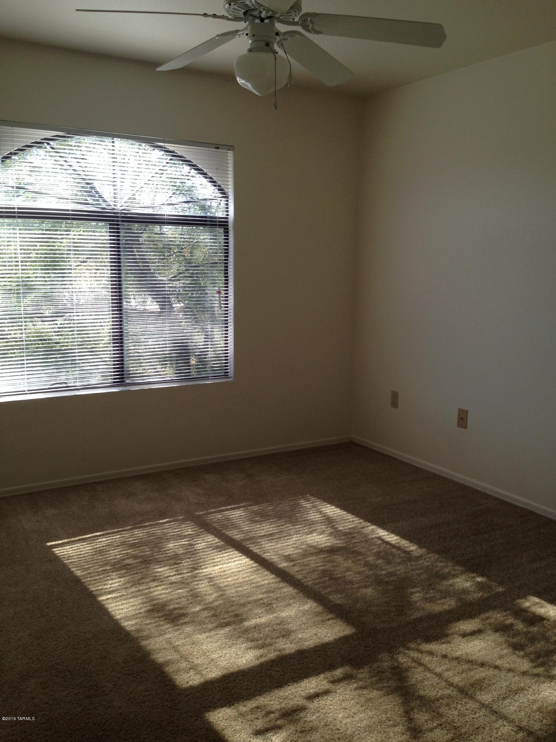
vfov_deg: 55.4
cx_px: 278
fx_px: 707
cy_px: 371
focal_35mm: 33
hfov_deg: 42.9
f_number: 2.4
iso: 50
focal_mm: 4.12
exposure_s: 1/220
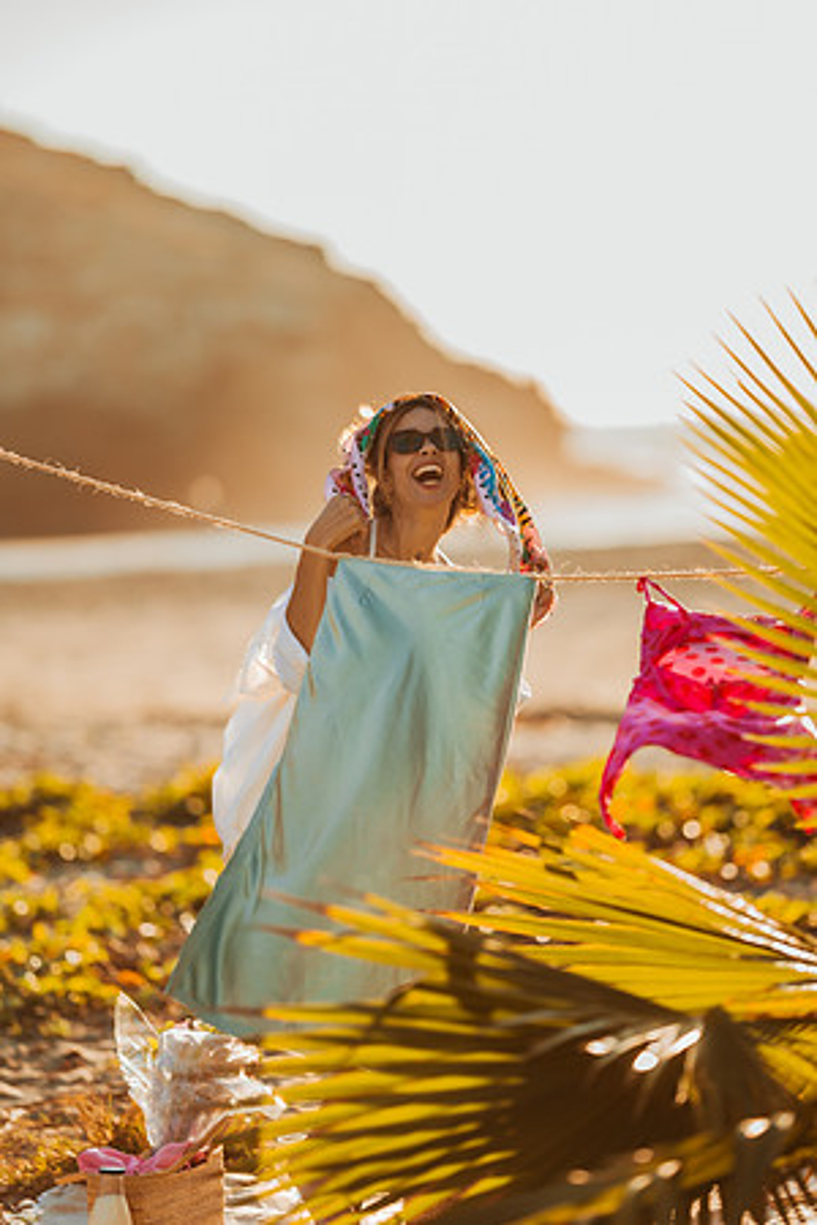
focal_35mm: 135
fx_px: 4595
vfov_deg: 15.2
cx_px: 408
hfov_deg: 10.2
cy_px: 612
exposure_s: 1/1000
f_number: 1.8
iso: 50
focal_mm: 135
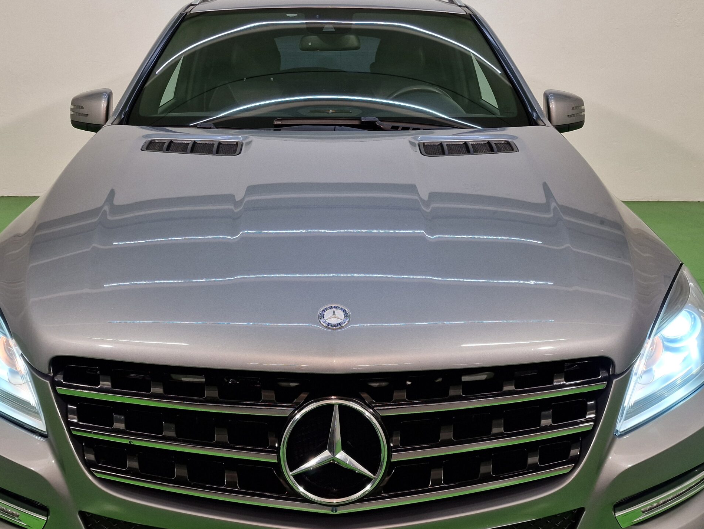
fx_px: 631
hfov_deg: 58.3
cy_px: 235
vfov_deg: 45.4
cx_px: 331
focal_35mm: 31
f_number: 1.8
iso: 80
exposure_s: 1/100
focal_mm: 6.4
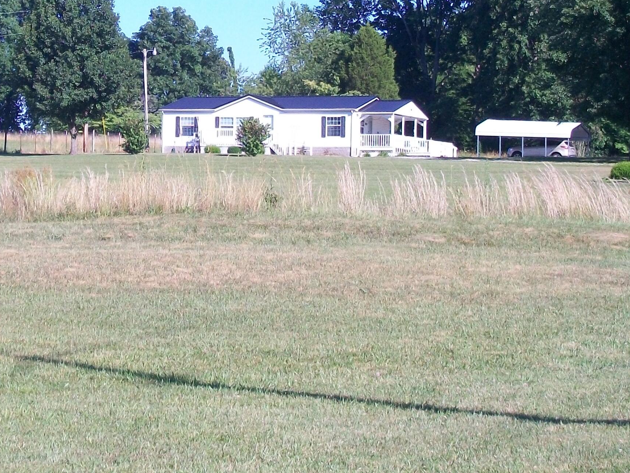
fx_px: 2221
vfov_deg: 12.1
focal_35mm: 122
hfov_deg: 16.0
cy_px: 141
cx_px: 111
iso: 80
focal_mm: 11.6
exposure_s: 1/500
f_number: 3.8
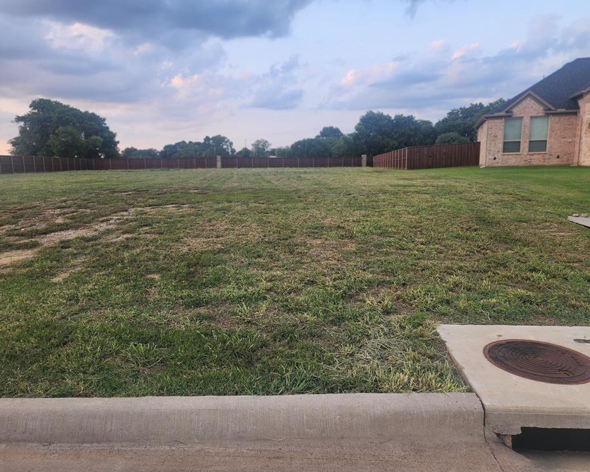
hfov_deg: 68.0
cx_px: 278
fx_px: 437
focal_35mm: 25
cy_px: 230
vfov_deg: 56.8
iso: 25
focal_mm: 6.4
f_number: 1.8
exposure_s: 1/120
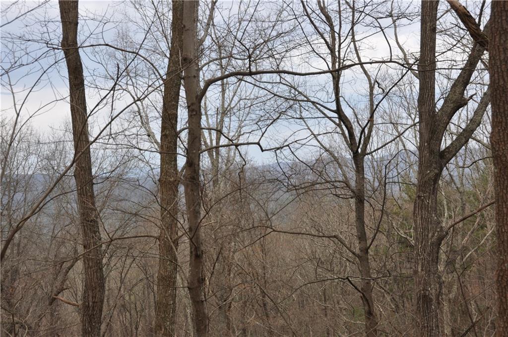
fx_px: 761
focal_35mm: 54
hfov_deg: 36.9
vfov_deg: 25.0
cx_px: 254
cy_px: 168
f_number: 11
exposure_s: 1/125
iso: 200
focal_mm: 36
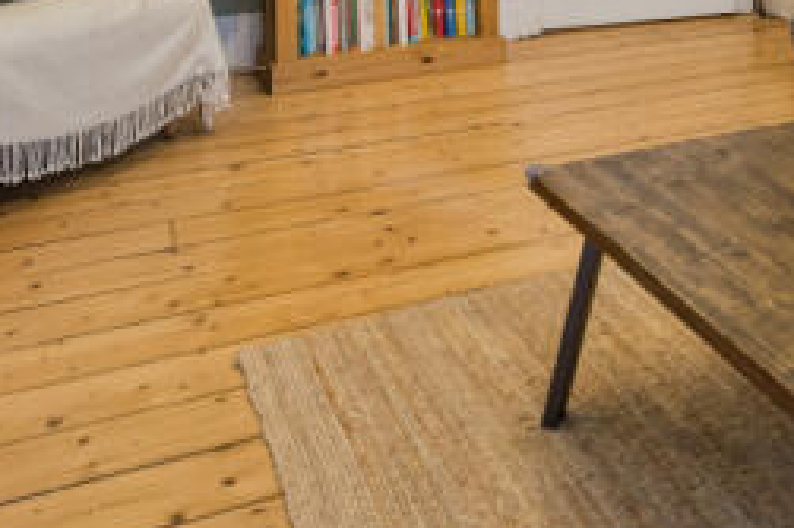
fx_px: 1080
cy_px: -251
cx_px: 721
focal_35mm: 49
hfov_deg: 37.6
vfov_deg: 22.7
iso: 200
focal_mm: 12
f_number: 2.8
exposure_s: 1/30
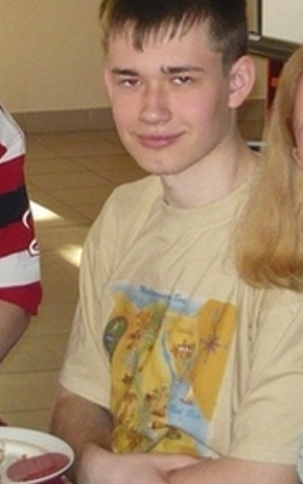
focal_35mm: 136
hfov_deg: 9.6
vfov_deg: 15.3
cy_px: 170
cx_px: 23
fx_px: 1795
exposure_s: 1/30
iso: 320
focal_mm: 6.8
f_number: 3
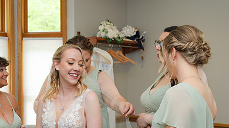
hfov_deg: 36.3
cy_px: 98
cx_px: 80
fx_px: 346
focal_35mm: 57
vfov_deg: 20.9
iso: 800
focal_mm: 35
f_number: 3.5
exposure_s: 1/200
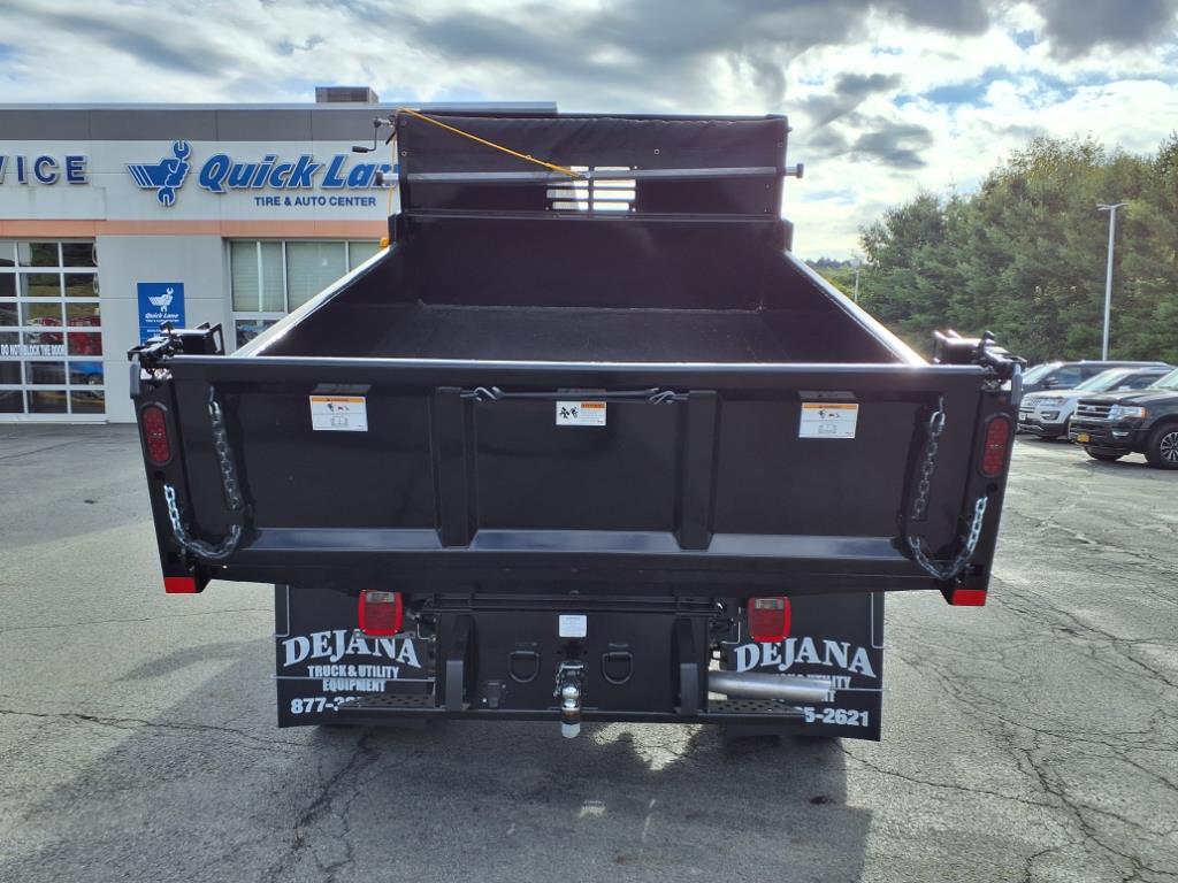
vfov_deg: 51.4
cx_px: 589
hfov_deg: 65.3
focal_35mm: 27
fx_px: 919
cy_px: 442
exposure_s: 1/833
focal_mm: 3.58
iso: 40
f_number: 1.9
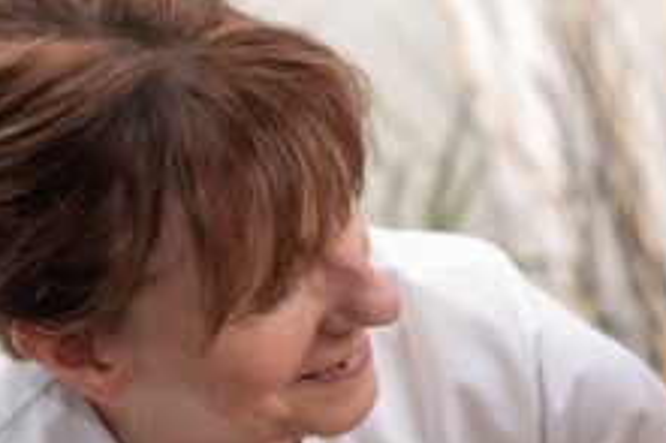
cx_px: 539
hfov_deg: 12.0
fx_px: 3143
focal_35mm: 170
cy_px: 704
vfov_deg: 7.9
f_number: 2.5
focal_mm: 50
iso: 400
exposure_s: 1/200
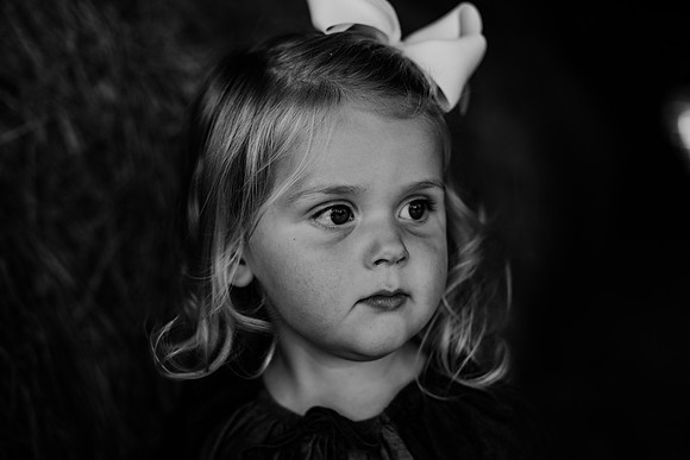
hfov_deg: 39.6
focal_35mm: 50
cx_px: 345
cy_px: 230
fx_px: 959
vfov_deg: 27.0
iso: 200
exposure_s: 1/800
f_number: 2.8
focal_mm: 50
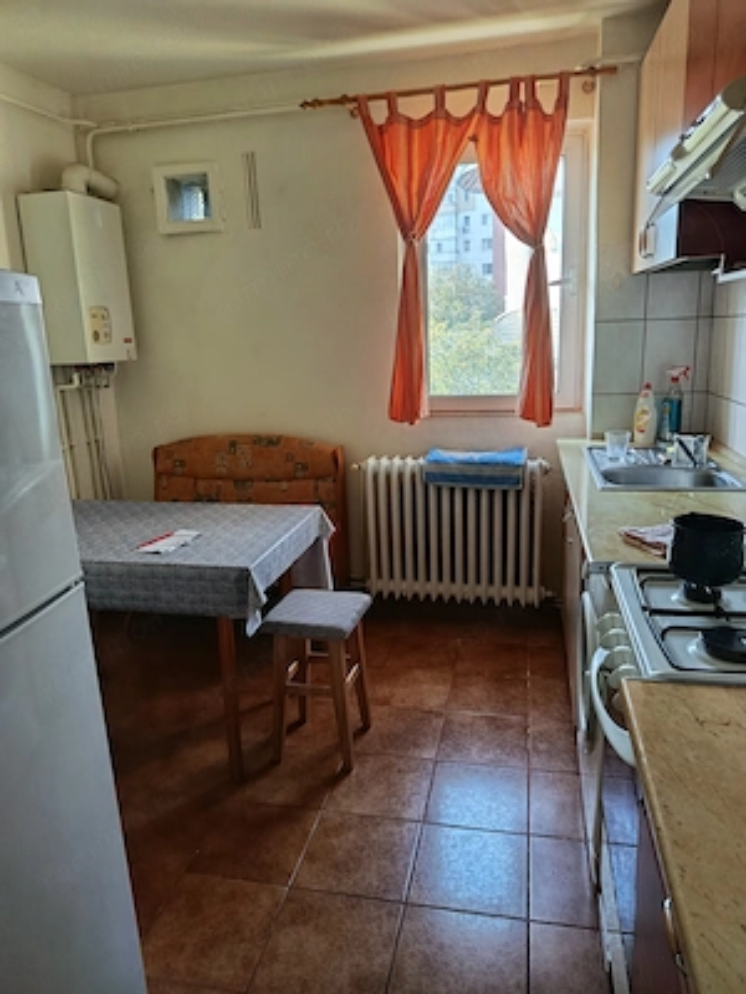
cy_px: 497
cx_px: 373
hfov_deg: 56.8
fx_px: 690
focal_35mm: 24
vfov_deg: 71.6
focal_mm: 5.24
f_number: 1.7
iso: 550
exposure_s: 1/100
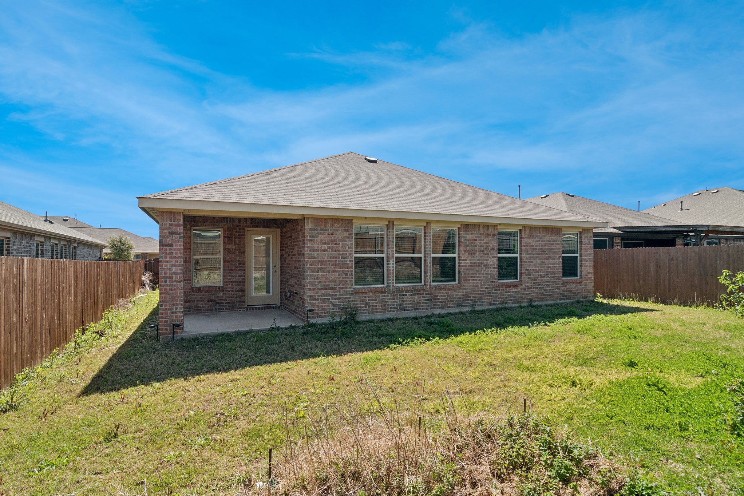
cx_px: 379
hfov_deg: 91.5
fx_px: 362
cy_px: 252
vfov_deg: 68.8
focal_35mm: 18
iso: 250
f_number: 9
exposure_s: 1/320
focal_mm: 11
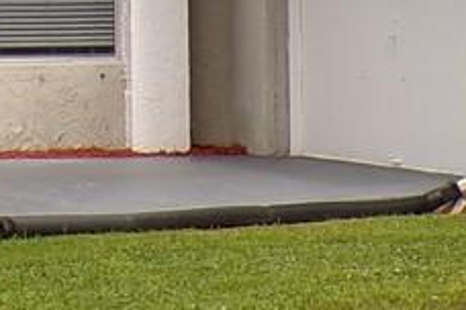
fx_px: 3495
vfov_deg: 5.1
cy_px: -131
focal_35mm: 270
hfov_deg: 7.6
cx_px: 339
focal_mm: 6.6
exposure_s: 1/1400
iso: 100
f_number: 3.3
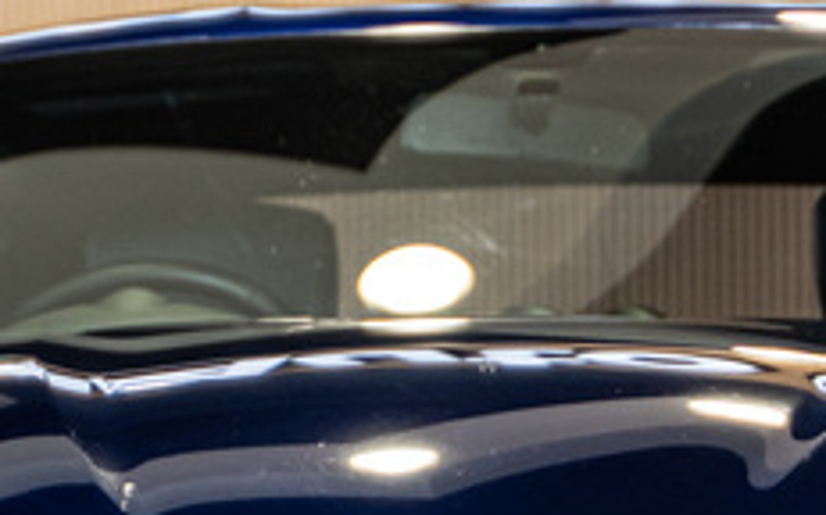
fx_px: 7626
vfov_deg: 3.9
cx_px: 427
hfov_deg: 6.2
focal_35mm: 339
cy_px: 601
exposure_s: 1/160
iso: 640
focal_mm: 75
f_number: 2.8
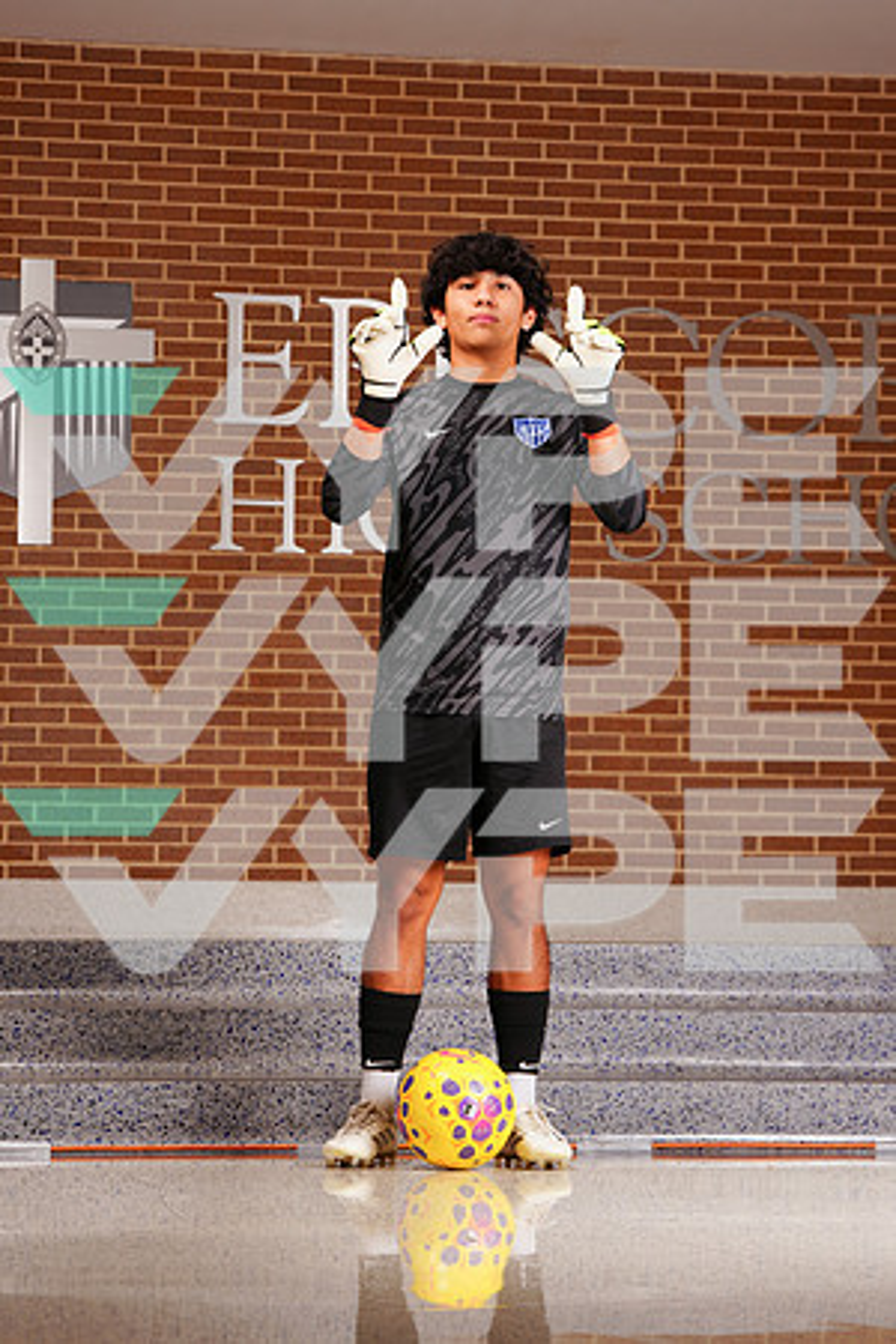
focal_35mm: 85
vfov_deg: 23.9
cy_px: 672
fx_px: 3173
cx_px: 448
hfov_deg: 16.1
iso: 320
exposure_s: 1/200
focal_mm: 85
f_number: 8
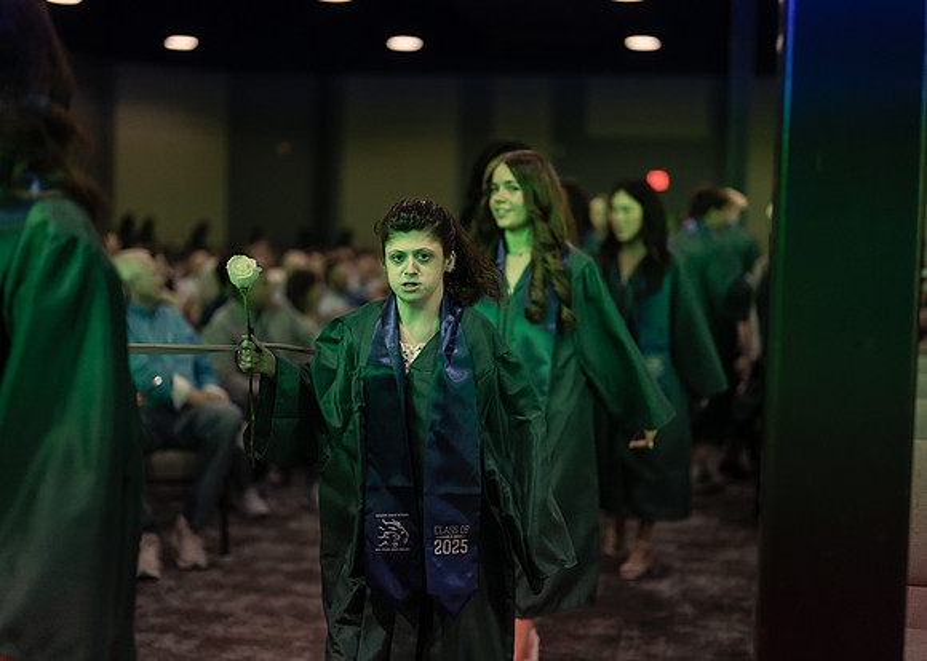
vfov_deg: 26.6
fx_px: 1398
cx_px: 464
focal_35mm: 53
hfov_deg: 36.7
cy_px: 330
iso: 1250
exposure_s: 1/500
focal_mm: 50
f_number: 1.2
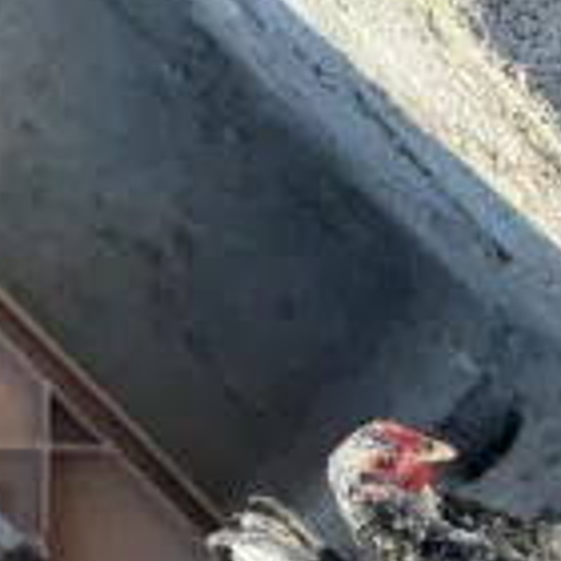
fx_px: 3557
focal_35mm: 194
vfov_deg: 8.9
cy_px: 769
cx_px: 152
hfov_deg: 9.0
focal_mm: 9
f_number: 2.8
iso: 20
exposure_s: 1/128
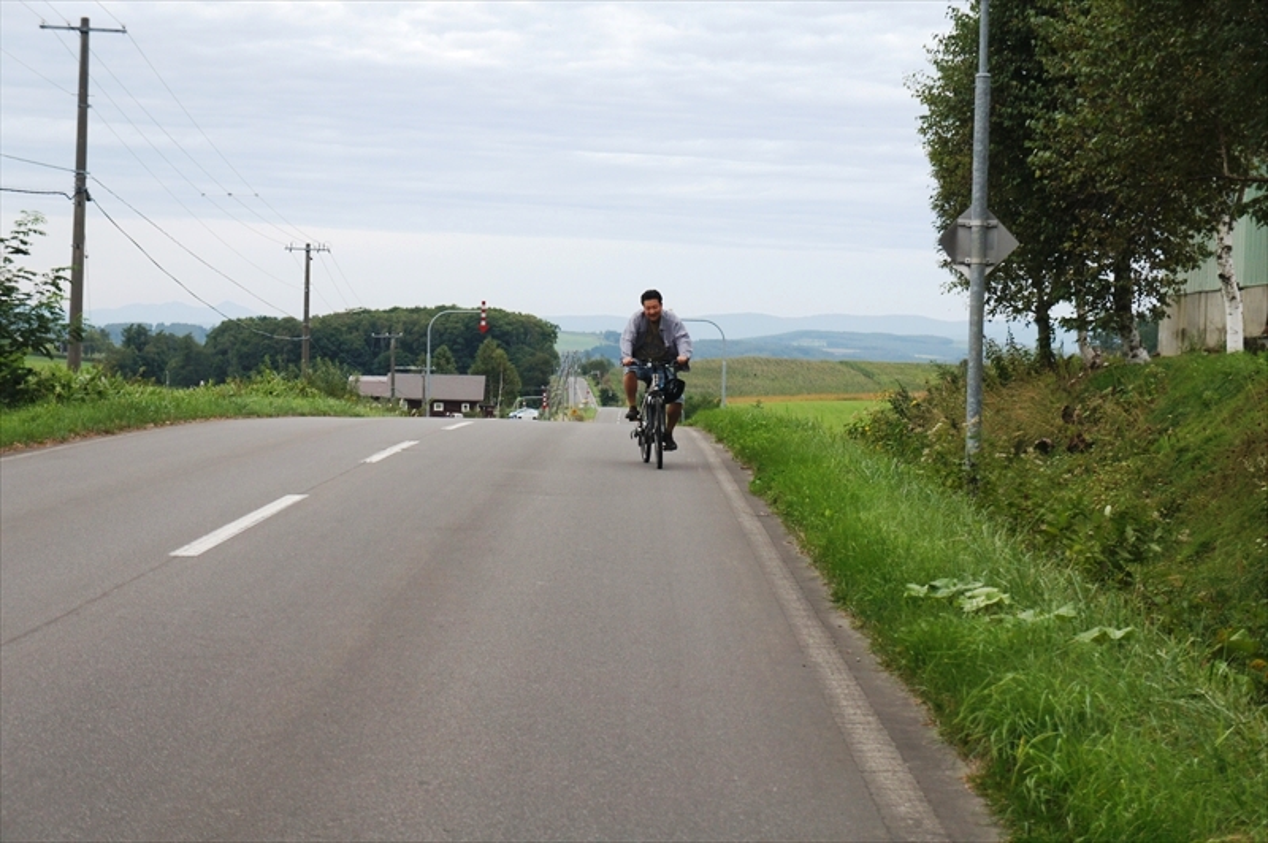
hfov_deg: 24.6
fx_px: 2903
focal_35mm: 82
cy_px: 422
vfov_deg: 16.5
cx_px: 634
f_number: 5.6
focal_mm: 55
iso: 500
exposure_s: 1/160
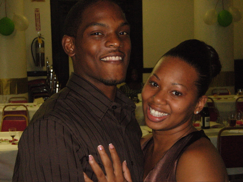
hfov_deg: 26.0
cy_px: 91
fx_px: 526
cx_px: 122
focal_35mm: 75
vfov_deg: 19.6
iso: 400
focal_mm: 15.7
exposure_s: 1/90.5
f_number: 3.9
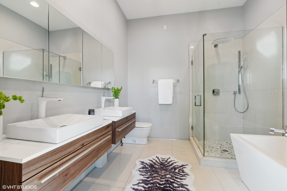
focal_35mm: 16
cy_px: 96
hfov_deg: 96.7
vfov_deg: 73.8
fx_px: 128
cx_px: 144
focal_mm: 16
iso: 320
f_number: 8
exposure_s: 1/200
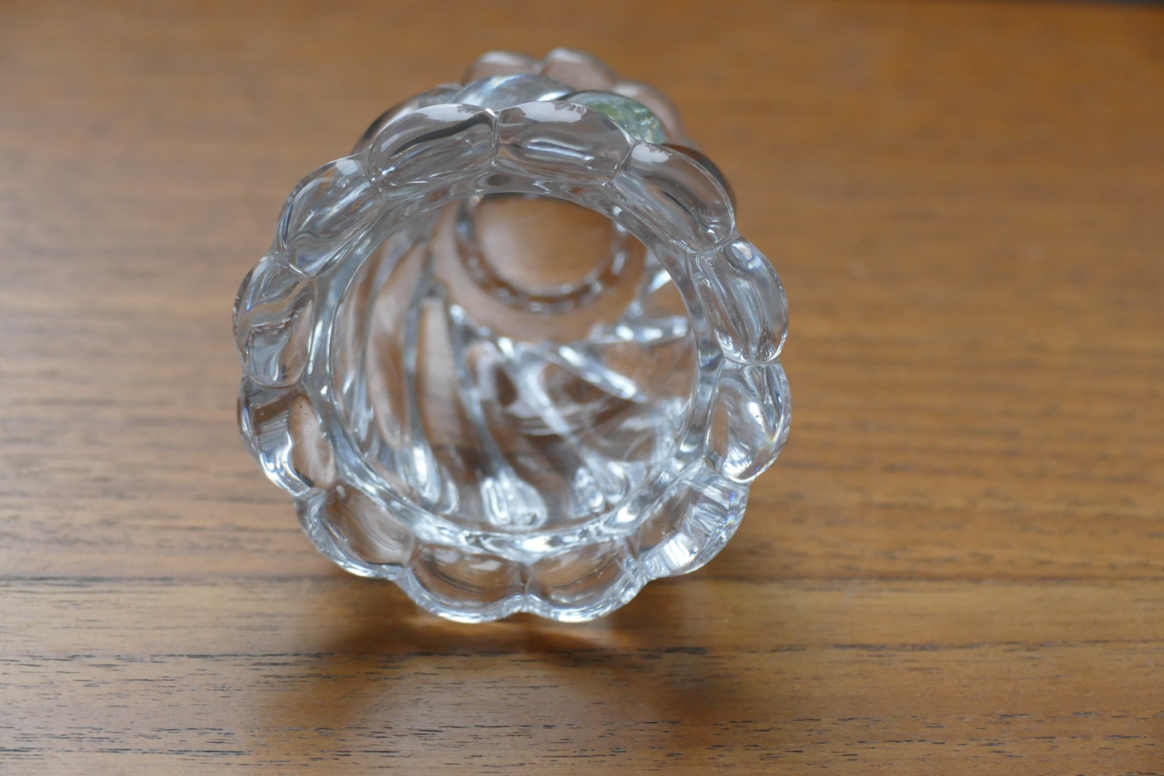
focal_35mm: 122
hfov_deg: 16.8
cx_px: 582
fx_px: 3944
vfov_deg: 11.2
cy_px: 388
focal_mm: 44.41
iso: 1000
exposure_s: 1/80
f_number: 3.9
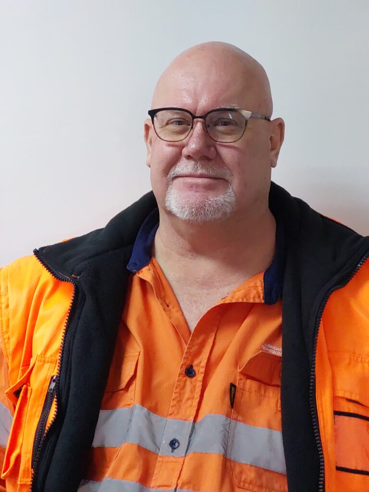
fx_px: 1080
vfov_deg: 25.7
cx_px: 184
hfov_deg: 19.4
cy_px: 246
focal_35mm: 76
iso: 400
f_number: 2.4
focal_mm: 7.12
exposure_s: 1/33
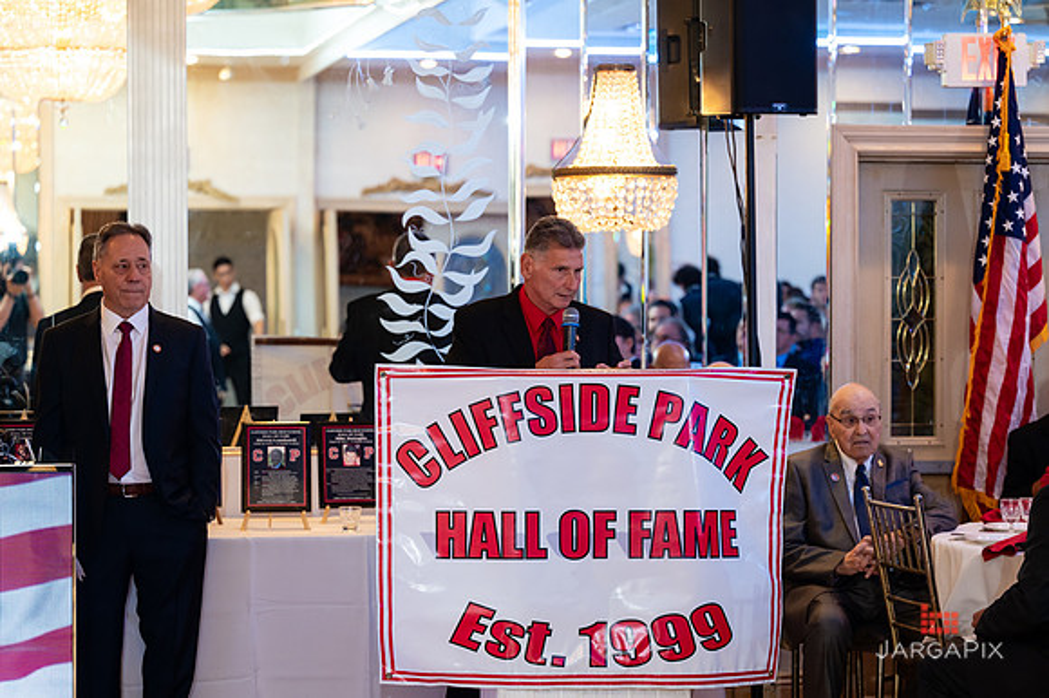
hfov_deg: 23.0
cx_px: 524
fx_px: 2583
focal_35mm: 89
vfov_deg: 15.4
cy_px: 349
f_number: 3.2
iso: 1600
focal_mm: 88
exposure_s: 1/200
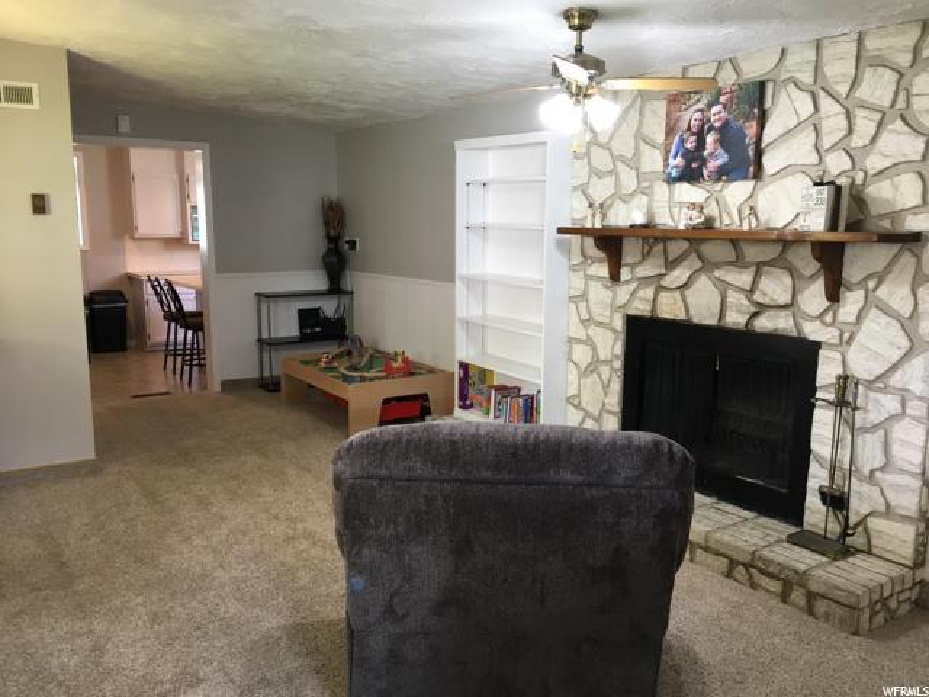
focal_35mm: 29
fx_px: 778
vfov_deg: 48.2
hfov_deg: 61.7
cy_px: 348
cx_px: 464
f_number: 2.2
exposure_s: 1/30
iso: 64
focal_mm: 4.15
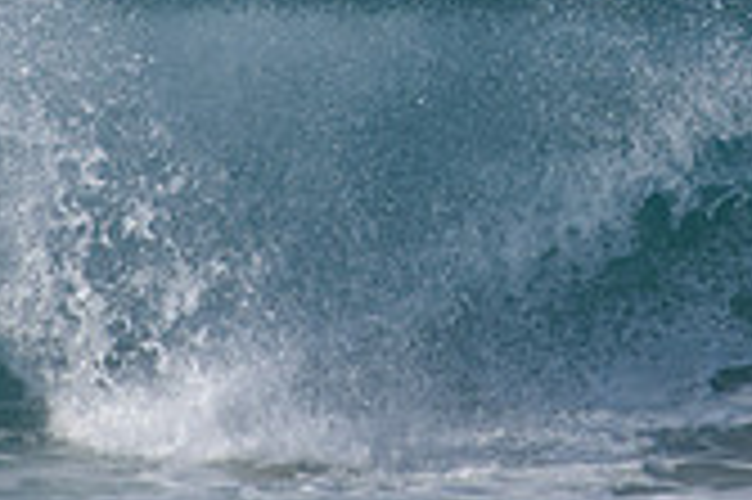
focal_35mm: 1801
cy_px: -169
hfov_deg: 1.1
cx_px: 558
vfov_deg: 0.8
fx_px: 37583
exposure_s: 1/2000
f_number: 5.6
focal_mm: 500
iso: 200
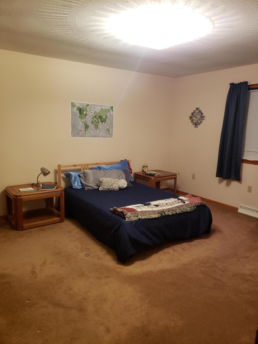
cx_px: 129
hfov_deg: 53.1
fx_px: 258
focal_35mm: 26
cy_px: 172
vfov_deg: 67.3
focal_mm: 4.3
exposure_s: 1/30
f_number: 1.5
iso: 250
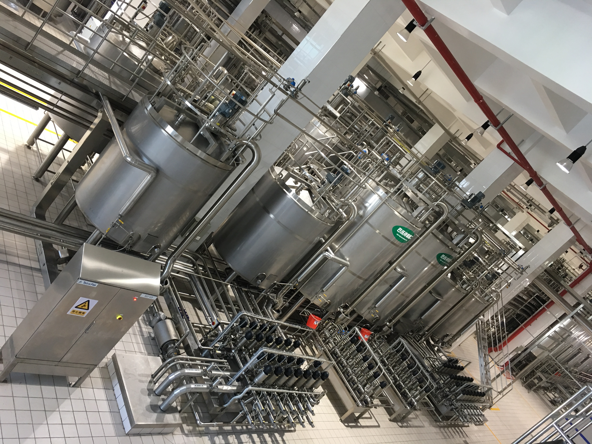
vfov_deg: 48.2
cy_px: 222
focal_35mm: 29
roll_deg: -42.1
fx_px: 496
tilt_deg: -13.5
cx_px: 296
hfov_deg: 61.7
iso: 64
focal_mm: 4.15
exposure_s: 1/17
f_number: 2.2
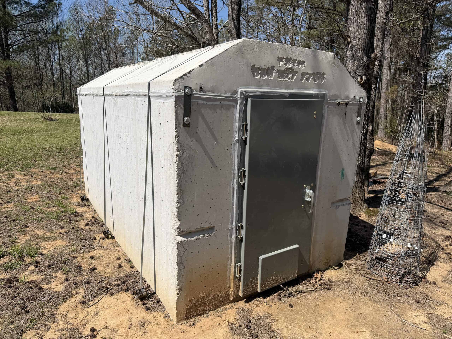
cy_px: 170
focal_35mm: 24
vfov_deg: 56.8
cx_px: 226
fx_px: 313
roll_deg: +0.5
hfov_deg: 71.6
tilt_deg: -11.6
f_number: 1.78
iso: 80
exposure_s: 1/6173
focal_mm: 6.76
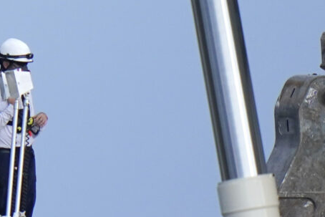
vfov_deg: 0.3
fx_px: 40753
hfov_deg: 0.5
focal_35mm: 4513
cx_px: -215
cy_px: 33
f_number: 5.6
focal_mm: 800
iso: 800
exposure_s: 1/2000
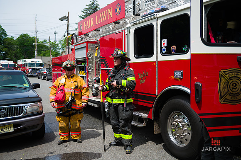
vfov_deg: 41.1
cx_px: 120
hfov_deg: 58.7
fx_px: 214
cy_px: 80
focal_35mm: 32
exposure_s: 1/3200
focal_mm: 32
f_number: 3.2
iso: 200
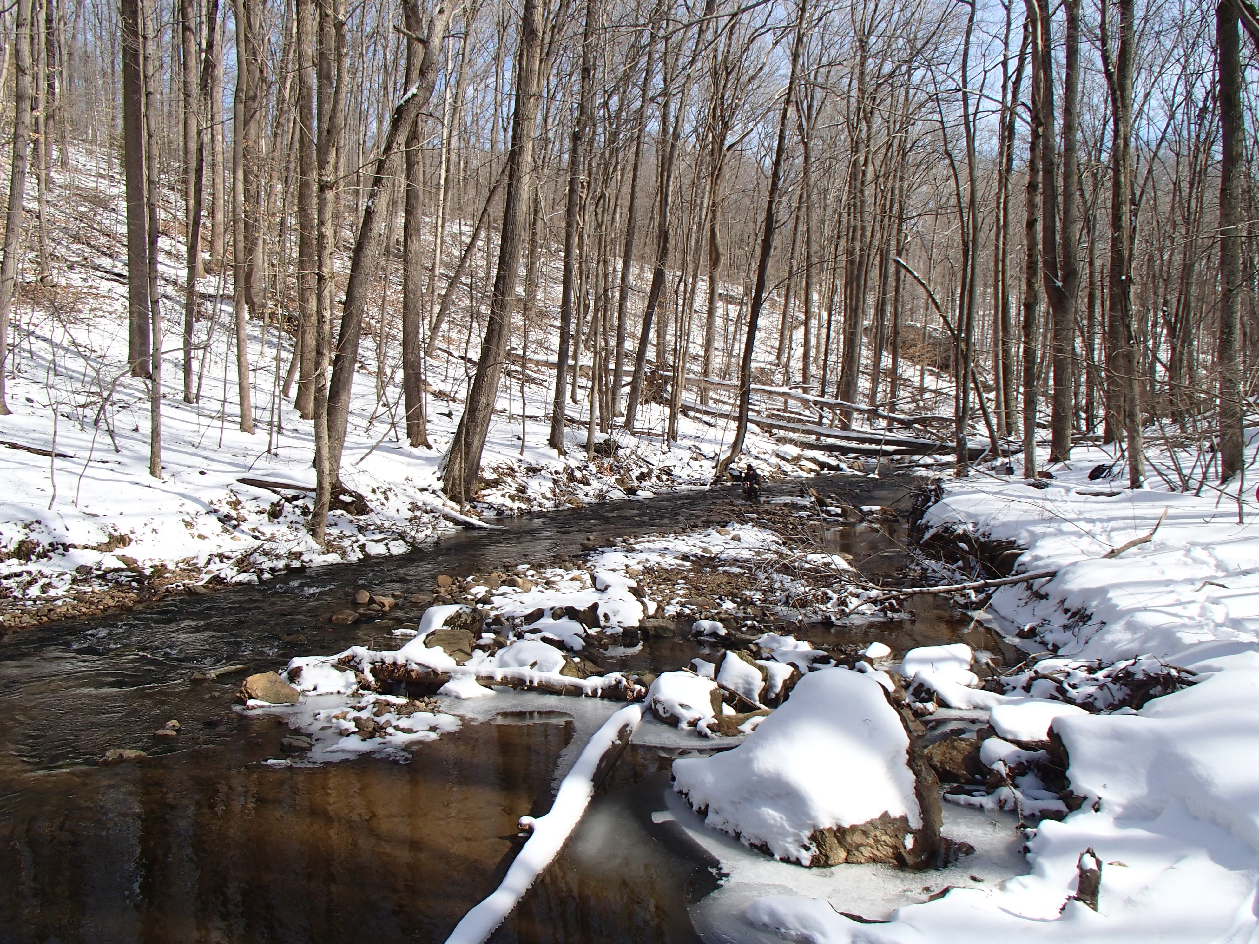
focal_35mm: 28
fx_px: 1018
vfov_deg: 49.7
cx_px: 630
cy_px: 472
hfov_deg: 63.4
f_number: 3.9
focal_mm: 5
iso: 100
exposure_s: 1/500
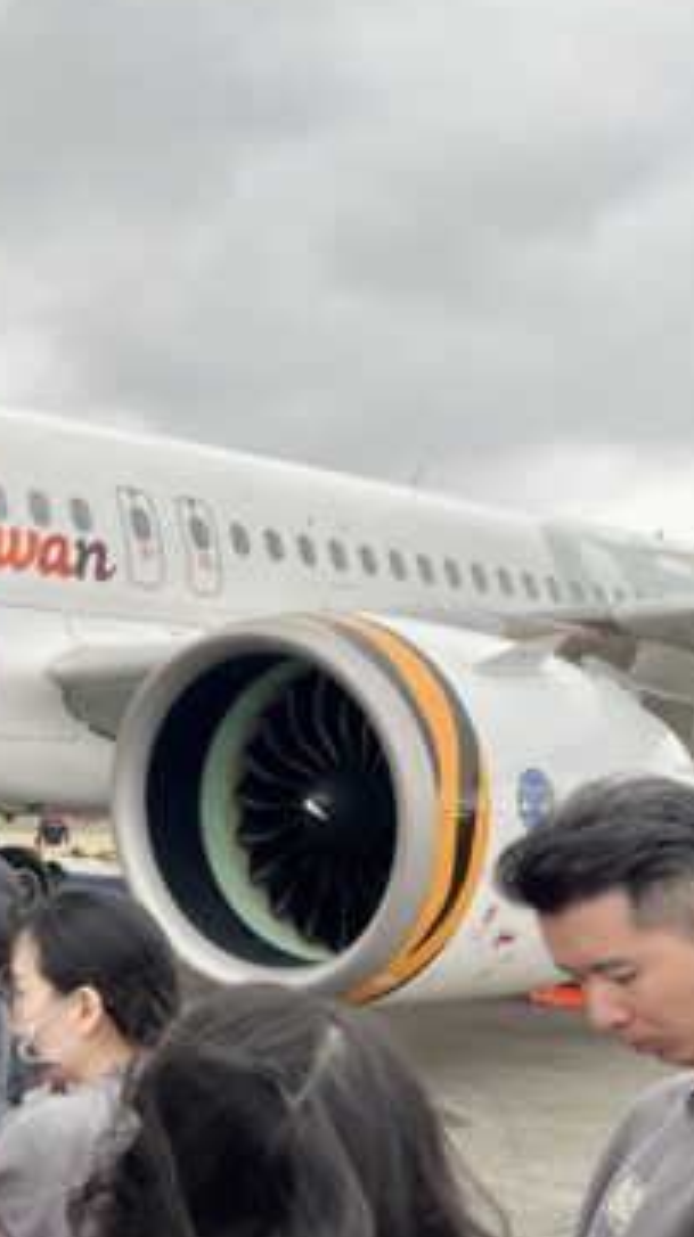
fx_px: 1541
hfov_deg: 22.5
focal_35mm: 47
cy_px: 666
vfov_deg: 43.7
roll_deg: -1.5
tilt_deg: +3.2
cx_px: -226
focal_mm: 5.1
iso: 125
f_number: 1.6
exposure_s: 1/121
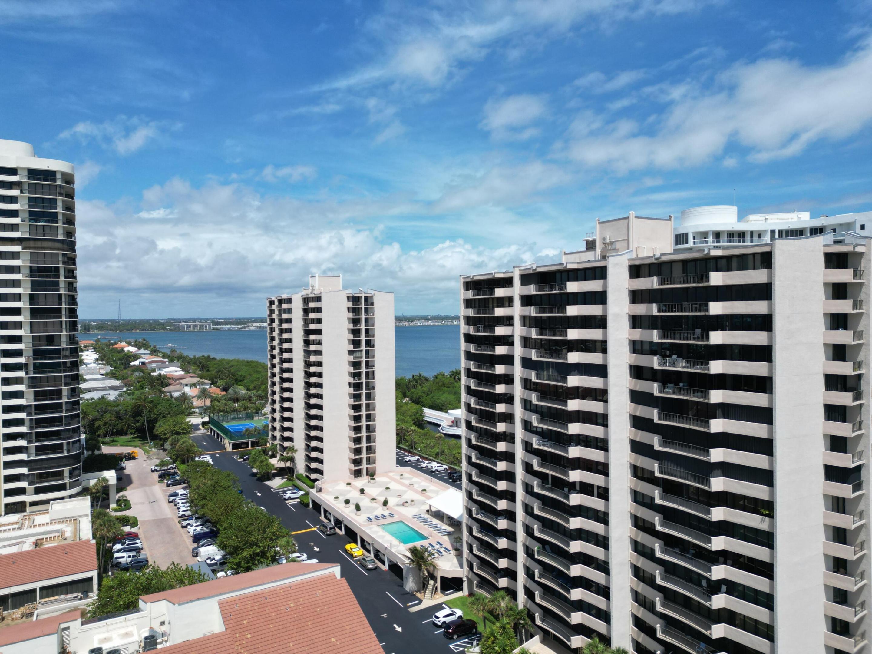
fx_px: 605
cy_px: 327
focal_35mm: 24
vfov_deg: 56.8
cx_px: 436
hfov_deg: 71.6
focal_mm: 6.72
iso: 120
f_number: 1.7
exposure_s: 1/4000
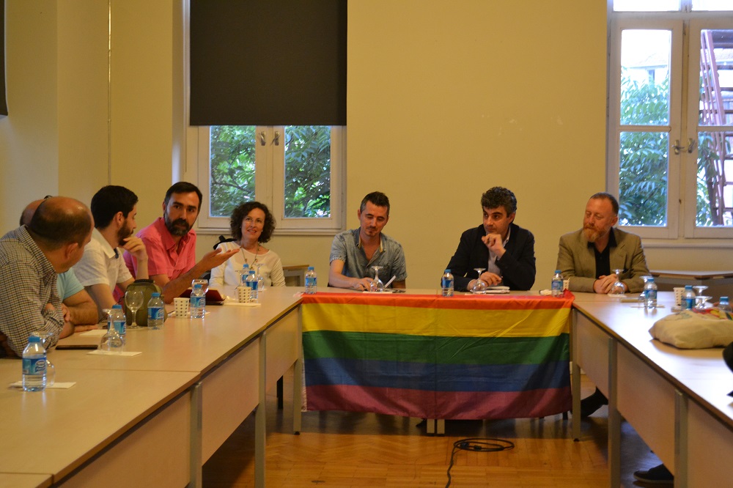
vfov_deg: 22.6
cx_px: 366
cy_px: 244
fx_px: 1221
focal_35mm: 60
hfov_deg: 33.4
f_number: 5.3
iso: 1400
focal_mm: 40
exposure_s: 1/15
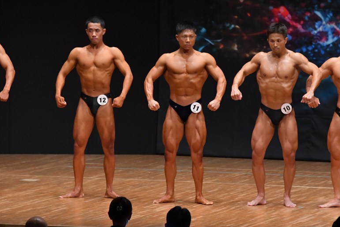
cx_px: 171
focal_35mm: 272
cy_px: 113
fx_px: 2569
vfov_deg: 5.1
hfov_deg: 7.6
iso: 6400
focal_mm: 180
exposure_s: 1/400
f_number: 5.6
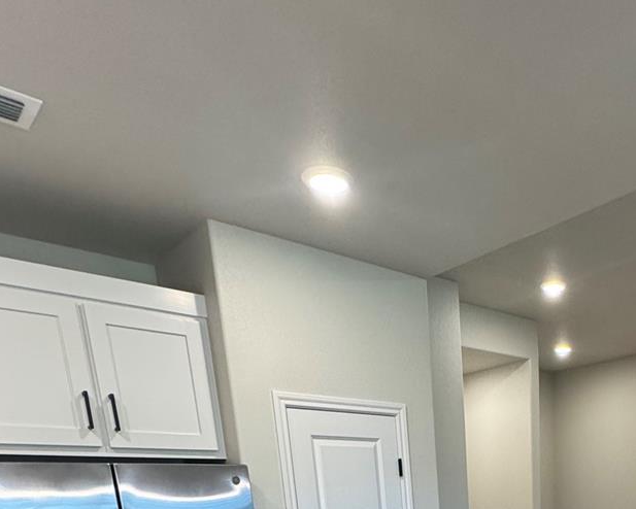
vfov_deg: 32.3
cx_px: 526
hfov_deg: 49.2
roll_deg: +2.1
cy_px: 668
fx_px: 640
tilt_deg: -15.1
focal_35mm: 34
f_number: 2.2
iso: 250
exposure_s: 1/120
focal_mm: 2.22
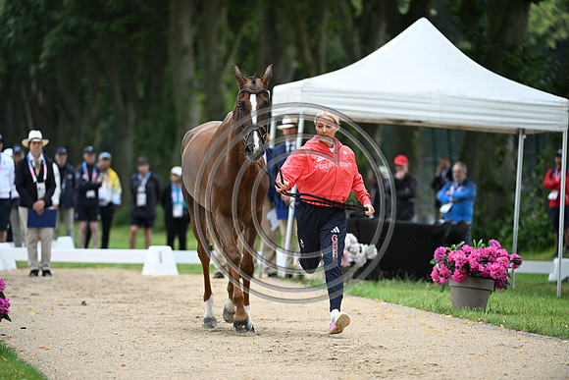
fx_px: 4268
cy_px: 190
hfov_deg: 7.6
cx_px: 284
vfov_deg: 5.1
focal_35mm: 270
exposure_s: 1/800
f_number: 4.5
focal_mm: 270
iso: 2800
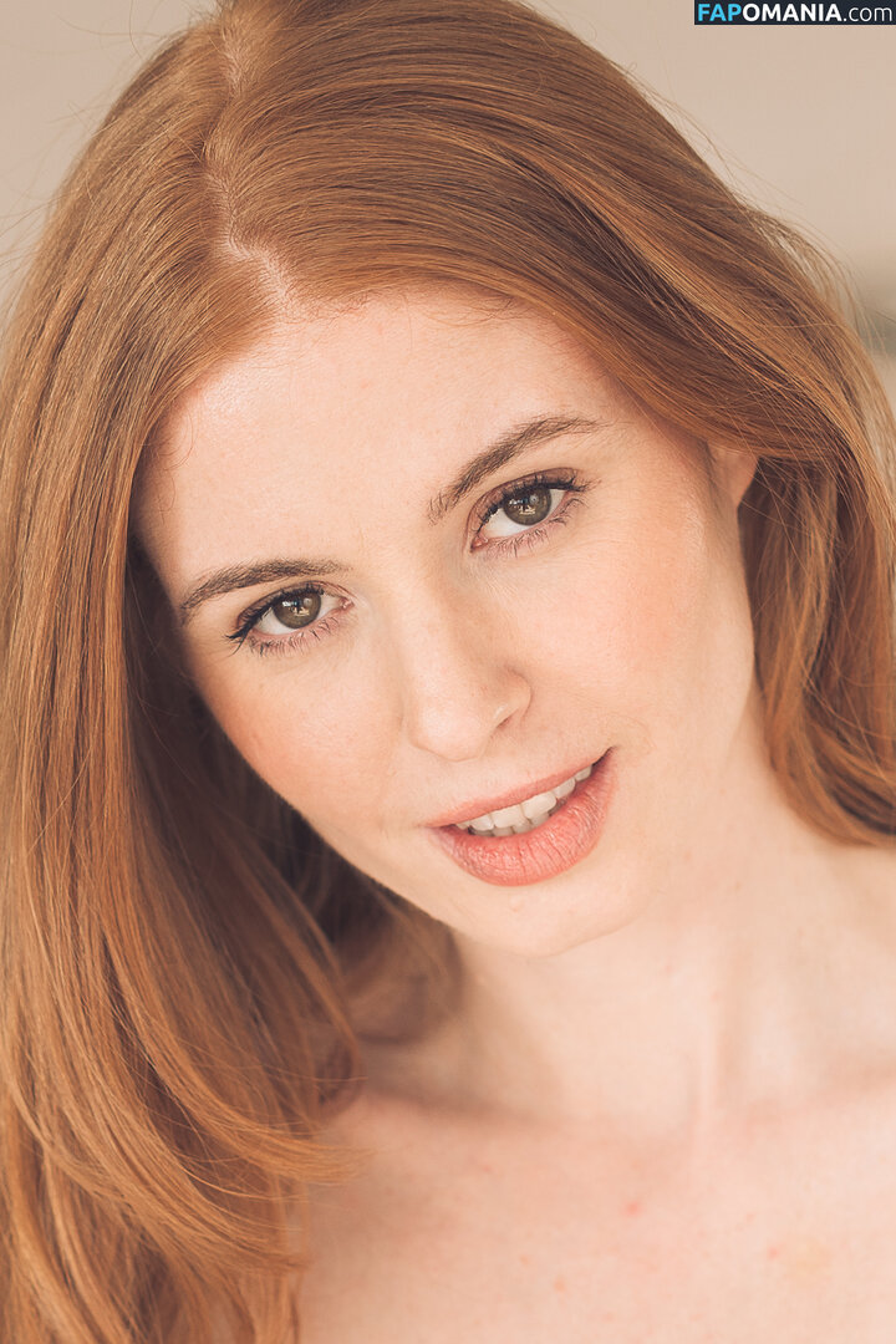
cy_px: 672
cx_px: 448
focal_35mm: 50
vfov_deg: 39.6
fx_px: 1867
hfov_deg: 27.0
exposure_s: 1/250
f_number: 2
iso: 64
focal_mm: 50
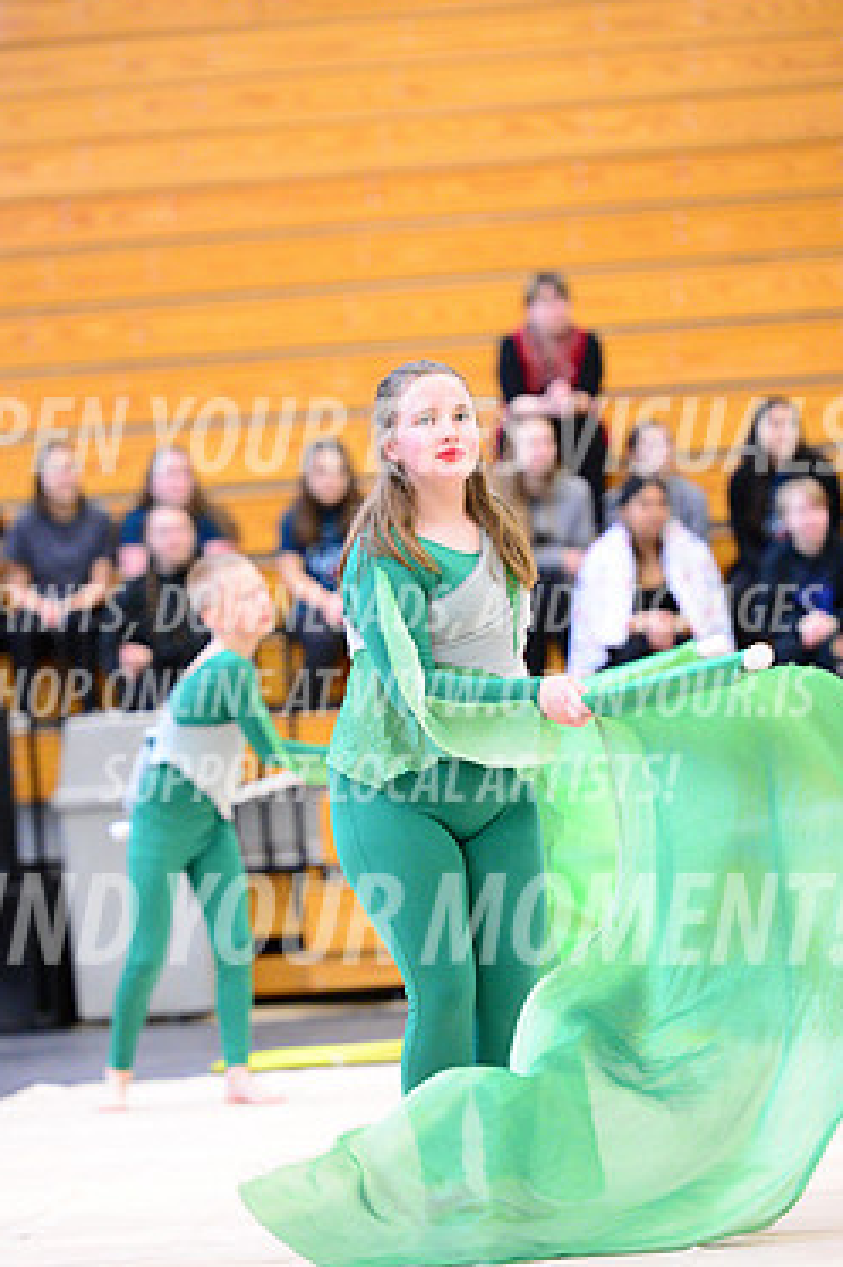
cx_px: 389
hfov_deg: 7.6
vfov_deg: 11.4
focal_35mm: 181
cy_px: 686
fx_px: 6369
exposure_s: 1/320
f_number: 2.8
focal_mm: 150
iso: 8000
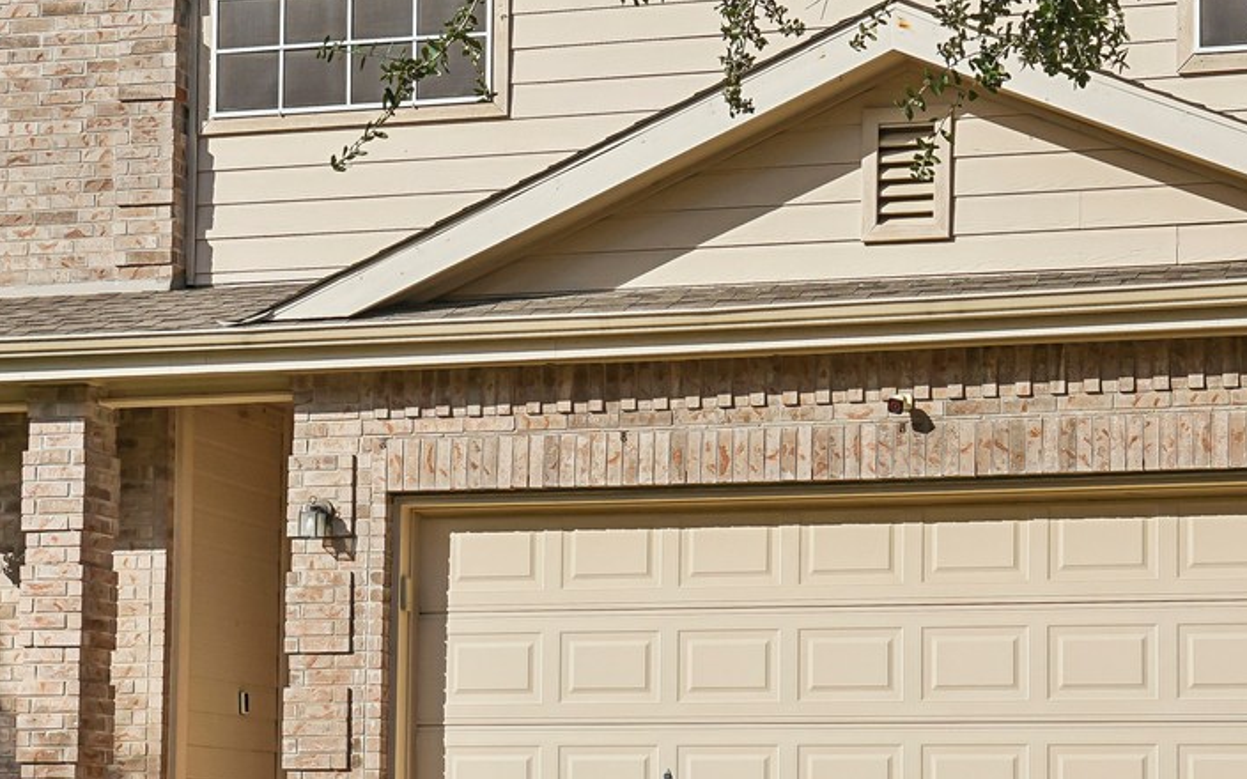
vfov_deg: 17.3
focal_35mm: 75
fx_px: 2549
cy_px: 266
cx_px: 510
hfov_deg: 27.4
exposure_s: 1/400
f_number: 9
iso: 200
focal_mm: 32
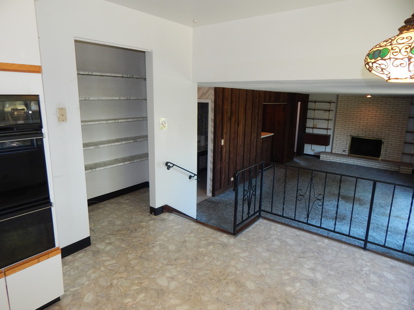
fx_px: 263
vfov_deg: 61.1
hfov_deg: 76.4
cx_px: 207
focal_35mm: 22
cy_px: 155
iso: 200
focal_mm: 4
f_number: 3
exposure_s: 1/30
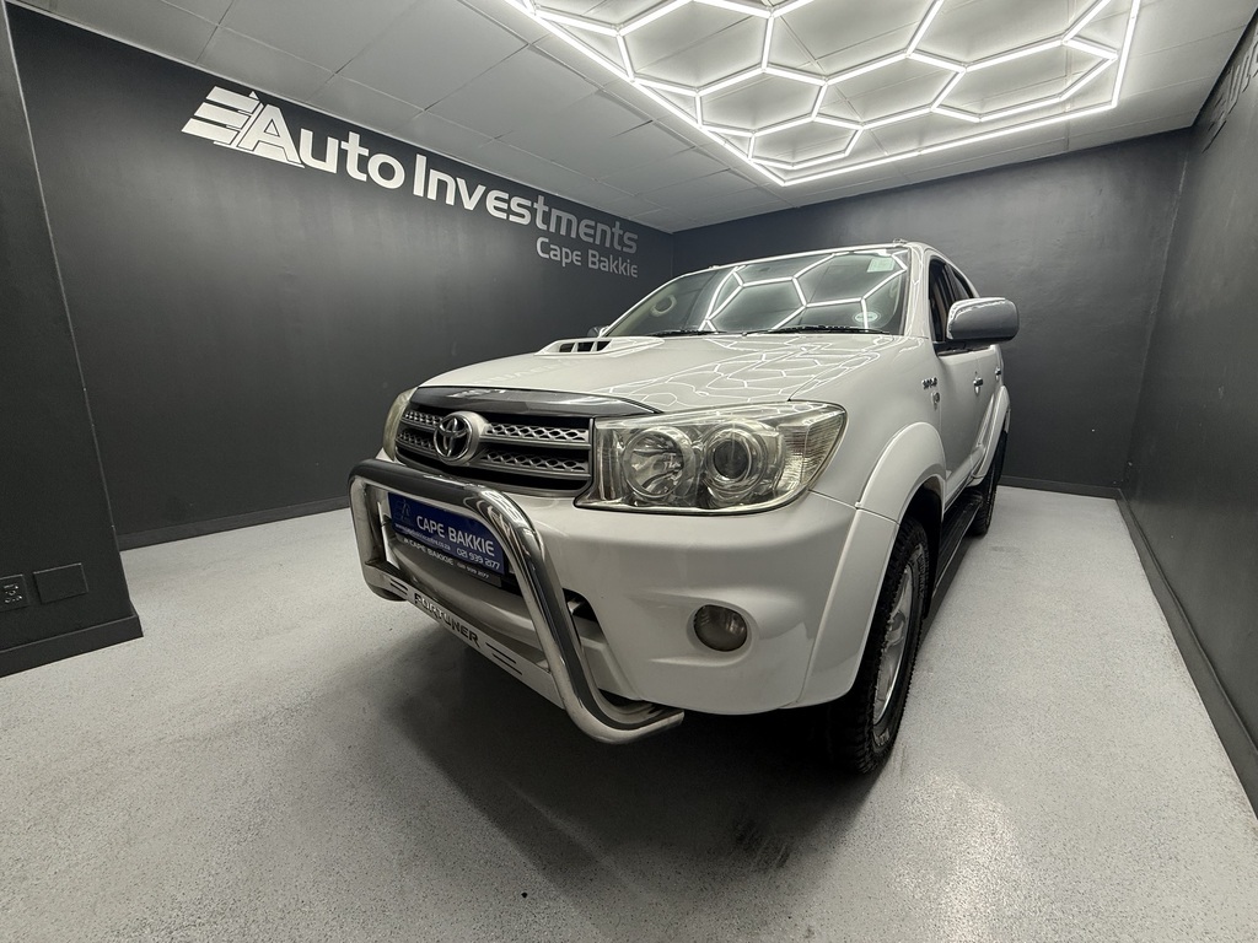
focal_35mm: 14
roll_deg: -0.4
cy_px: 472
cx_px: 629
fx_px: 509
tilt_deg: -10.5
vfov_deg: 85.7
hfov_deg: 102.1
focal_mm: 2.22
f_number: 2.2
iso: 125
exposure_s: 1/99
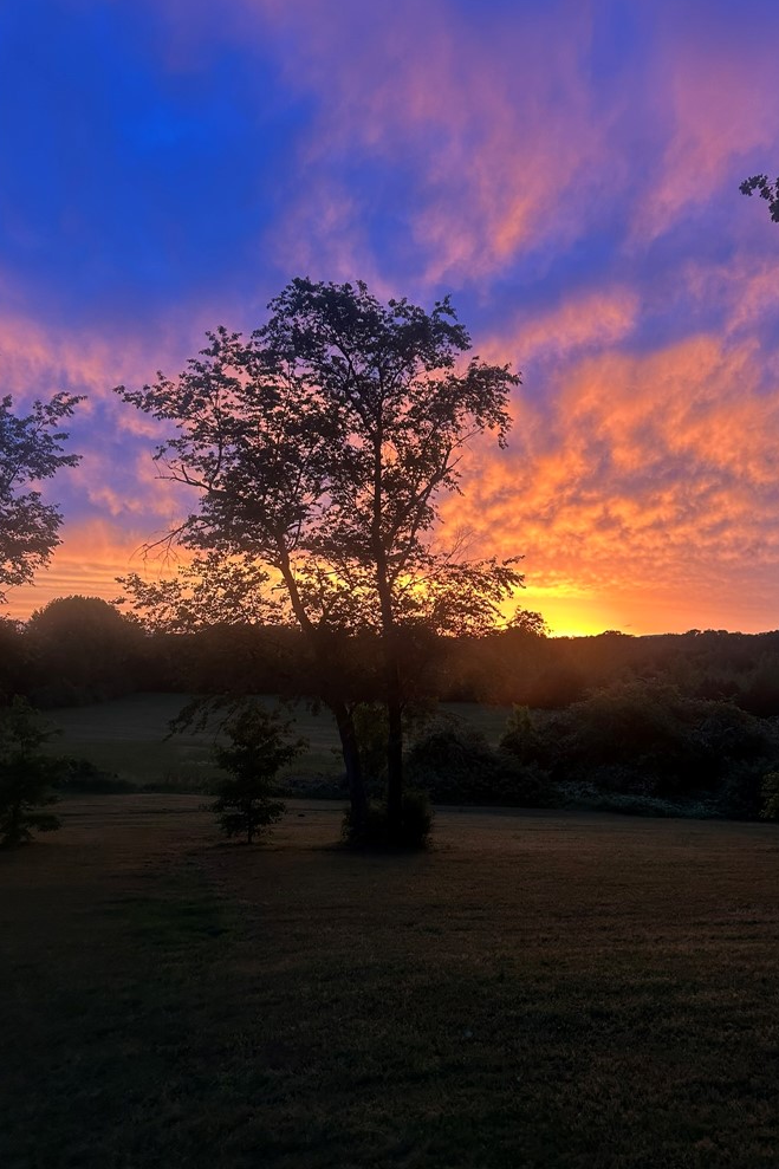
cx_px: 444
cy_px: 583
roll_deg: -1.7
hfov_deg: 46.3
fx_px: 909
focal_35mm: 28
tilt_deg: +4.8
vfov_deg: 65.5
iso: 160
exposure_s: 1/60
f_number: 1.5
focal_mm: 5.7
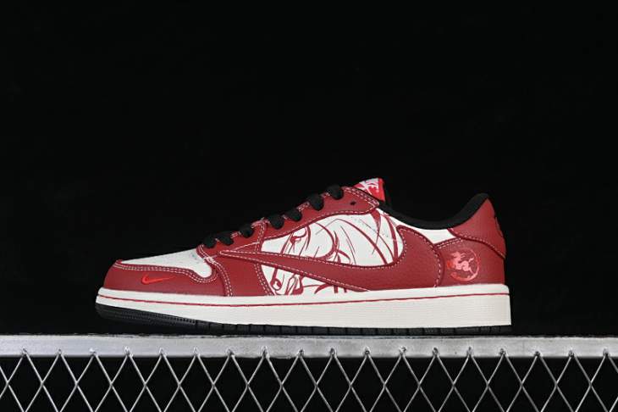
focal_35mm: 75
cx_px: 309
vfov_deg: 18.2
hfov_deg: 27.0
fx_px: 1287
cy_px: 206
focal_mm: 50
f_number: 8
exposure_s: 1/80
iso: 160
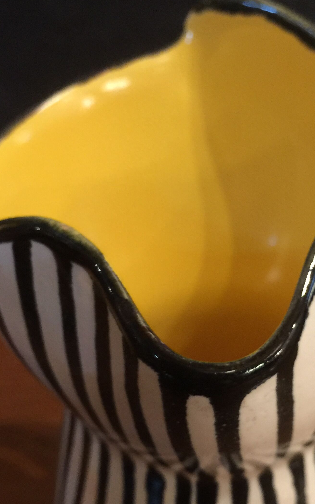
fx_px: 659
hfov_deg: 26.7
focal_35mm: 48
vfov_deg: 41.0
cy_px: 360
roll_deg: +4.1
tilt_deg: -32.1
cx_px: 213
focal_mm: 4.15
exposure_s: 1/10
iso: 125
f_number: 2.2
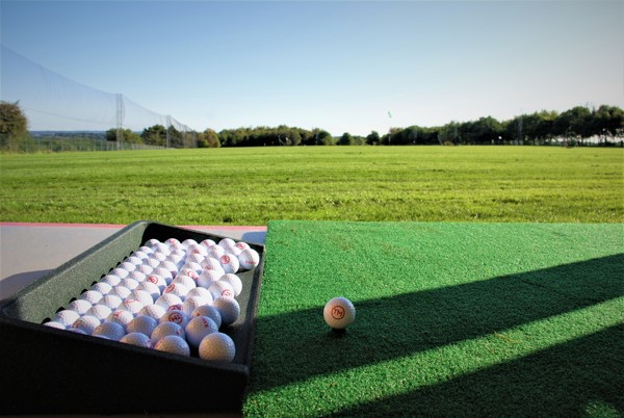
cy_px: 209
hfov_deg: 67.3
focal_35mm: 27
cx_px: 312
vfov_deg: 48.1
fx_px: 469
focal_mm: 18
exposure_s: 1/200
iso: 100
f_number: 7.1
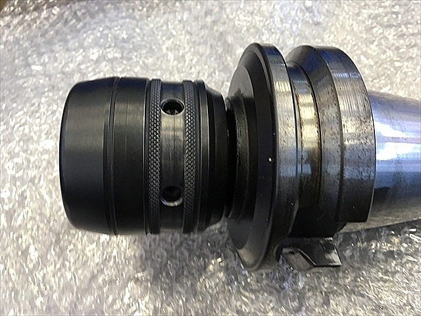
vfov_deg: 48.2
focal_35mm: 29
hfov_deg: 61.7
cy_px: 158
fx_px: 353
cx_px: 210
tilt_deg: -60.4
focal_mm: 4.15
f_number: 2.2
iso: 80
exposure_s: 1/30
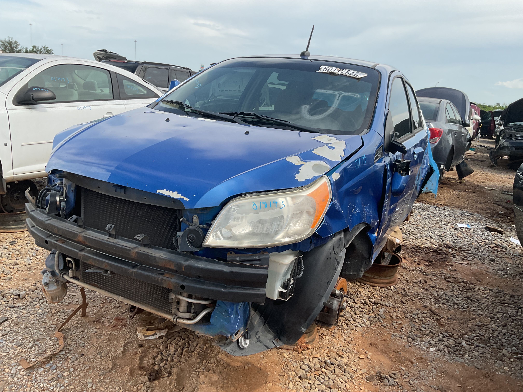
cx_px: 262
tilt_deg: -14.7
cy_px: 196
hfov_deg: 61.7
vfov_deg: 48.2
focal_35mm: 29
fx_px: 438
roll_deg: -6.6
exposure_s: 1/1035
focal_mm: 3
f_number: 1.8
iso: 16
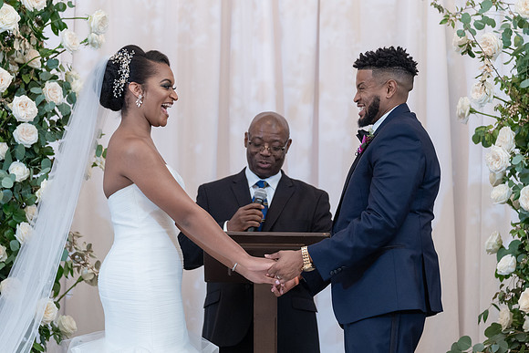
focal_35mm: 154
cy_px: 156
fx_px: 2267
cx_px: 273
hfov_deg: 13.3
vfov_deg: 8.9
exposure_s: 1/100
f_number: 4
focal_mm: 136
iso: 2000
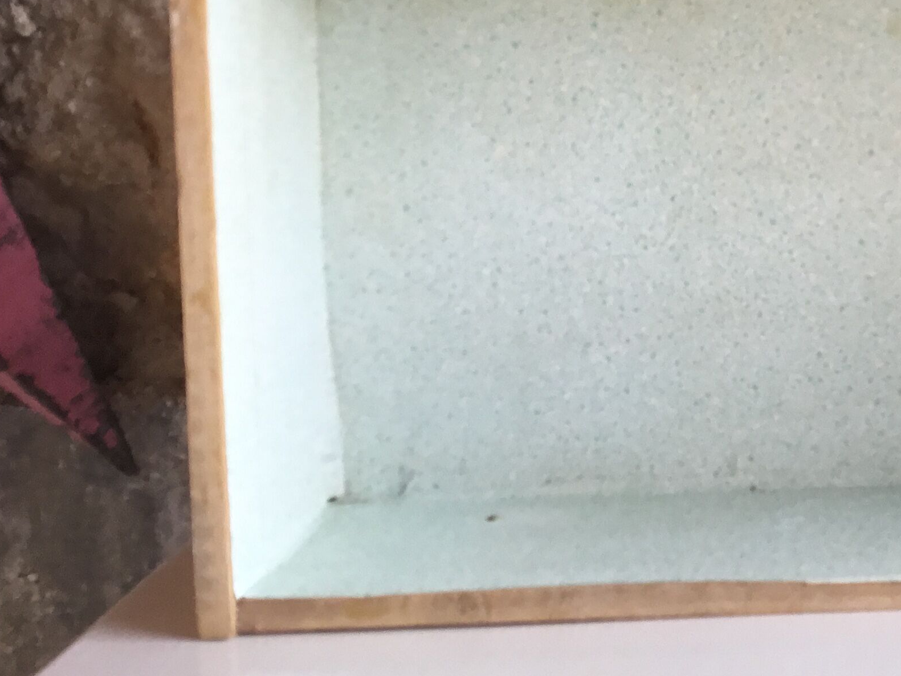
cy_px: 100
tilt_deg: -2.6
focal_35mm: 64
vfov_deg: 22.5
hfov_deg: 28.4
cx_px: 896
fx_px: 1666
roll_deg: +1.9
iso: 32
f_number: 2.4
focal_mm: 3.3
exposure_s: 1/50
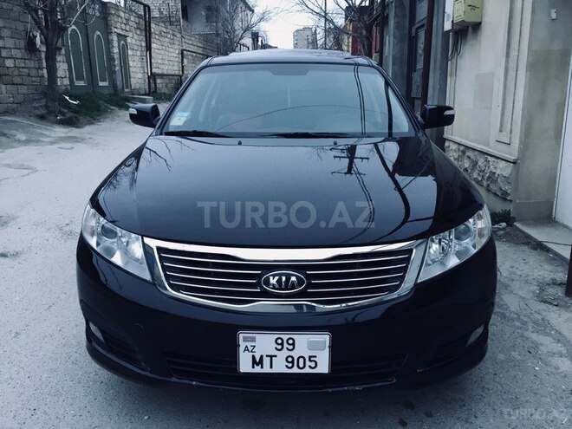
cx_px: 286
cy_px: 214
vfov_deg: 48.2
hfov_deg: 61.7
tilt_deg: -13.6
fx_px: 479
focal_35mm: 29
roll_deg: +0.5
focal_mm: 4.15
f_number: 2.2
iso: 100
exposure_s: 1/33
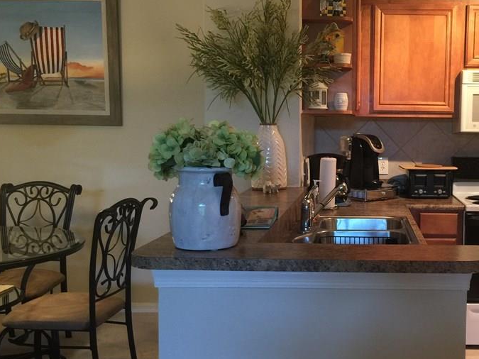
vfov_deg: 32.9
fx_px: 609
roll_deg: -1.9
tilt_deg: -6.6
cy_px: 192
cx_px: 354
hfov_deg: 41.8
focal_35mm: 44
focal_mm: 4.15
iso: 80
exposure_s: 1/15
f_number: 2.2
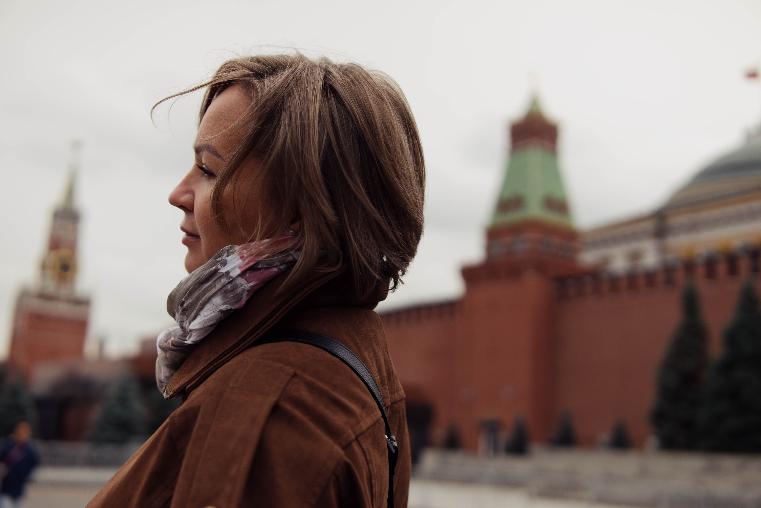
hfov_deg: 47.9
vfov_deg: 33.0
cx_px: 380
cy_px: 254
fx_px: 856
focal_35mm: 40
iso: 100
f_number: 1.8
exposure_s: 1/2000
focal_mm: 27
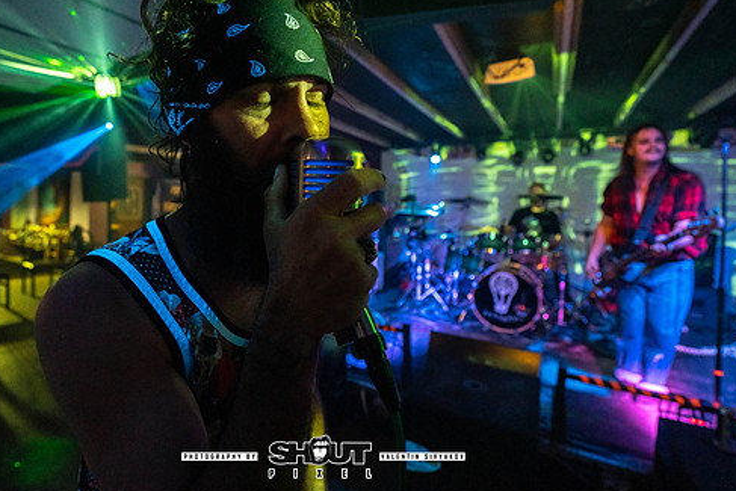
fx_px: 348
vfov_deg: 70.1
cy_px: 212
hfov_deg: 92.8
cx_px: 323
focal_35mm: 17
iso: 3200
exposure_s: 1/250
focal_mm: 14
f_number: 2.8
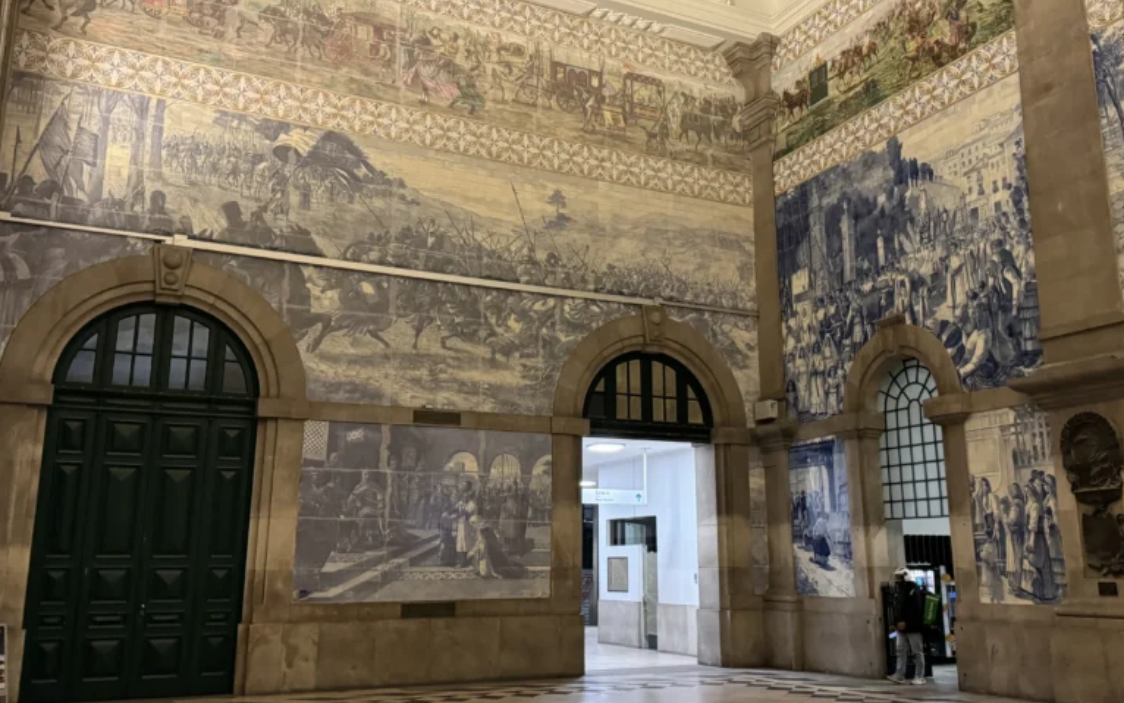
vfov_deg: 37.2
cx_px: 602
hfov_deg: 56.6
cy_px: 314
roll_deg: +0.5
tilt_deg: +13.1
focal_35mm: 34
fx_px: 1042
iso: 800
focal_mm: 6.86
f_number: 1.78
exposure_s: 1/60
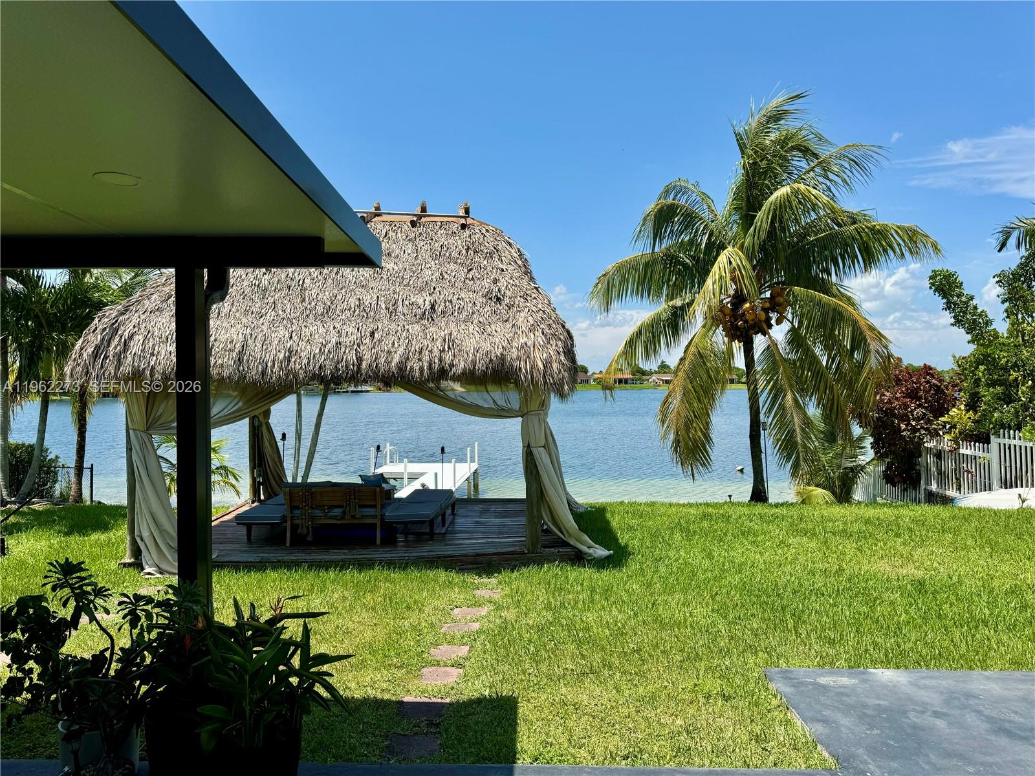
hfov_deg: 71.6
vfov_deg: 56.8
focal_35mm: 24
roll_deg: +0.7
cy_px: 388
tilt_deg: -2.1
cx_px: 518
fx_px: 718
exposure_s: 1/4608
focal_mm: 6.76
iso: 80
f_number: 1.78
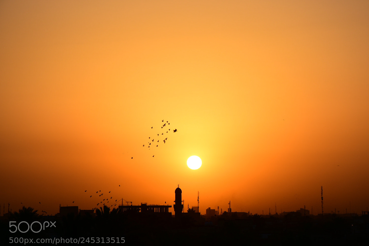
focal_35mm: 156
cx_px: 195
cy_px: 126
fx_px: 1595
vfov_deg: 8.8
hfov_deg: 13.2
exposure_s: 1/320
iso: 100
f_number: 9
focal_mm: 95
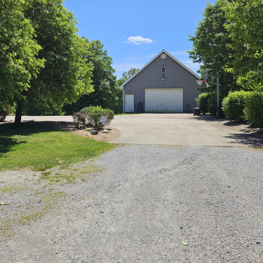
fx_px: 284
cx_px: 92
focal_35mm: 33
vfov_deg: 49.5
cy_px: 108
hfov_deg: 49.0
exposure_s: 1/2234
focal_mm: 5.4
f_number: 1.8
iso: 25
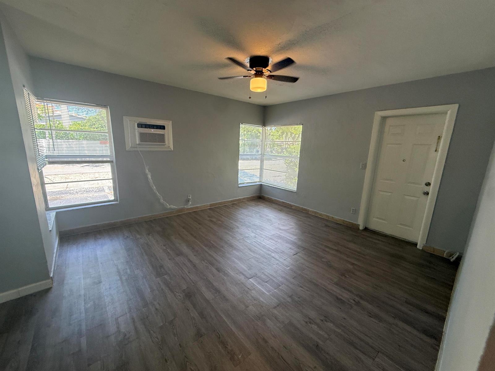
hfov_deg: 102.1
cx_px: 248
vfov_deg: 85.7
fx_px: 200
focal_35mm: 14
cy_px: 186
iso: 250
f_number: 2.2
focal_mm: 2.22
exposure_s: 1/99
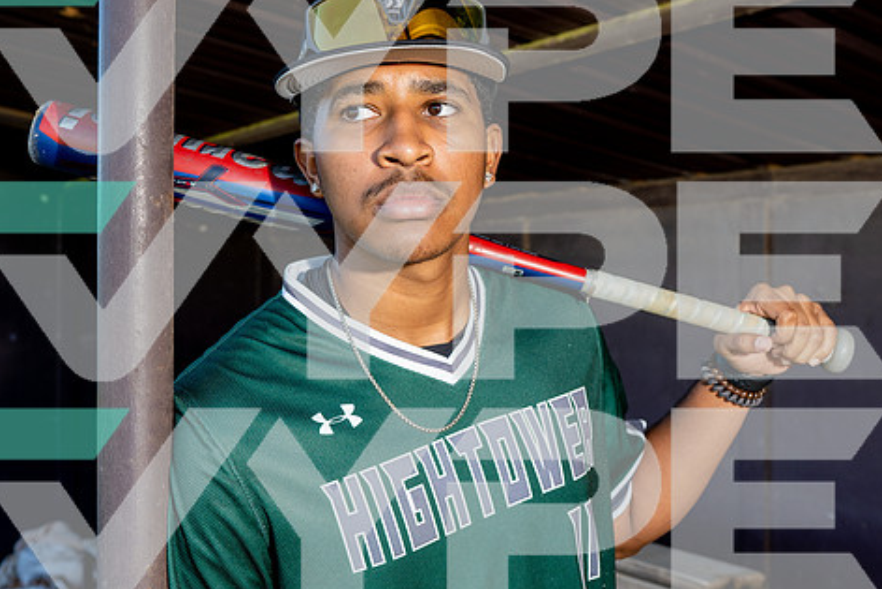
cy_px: 281
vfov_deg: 31.2
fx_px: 1054
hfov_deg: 45.4
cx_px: 417
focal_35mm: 43
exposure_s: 1/250
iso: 200
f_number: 5
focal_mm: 35
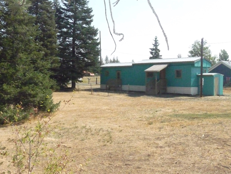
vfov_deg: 36.0
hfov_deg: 46.8
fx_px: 267
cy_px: 87
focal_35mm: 40
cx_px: 116
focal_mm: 6.7
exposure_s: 1/2000
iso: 1600
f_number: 9
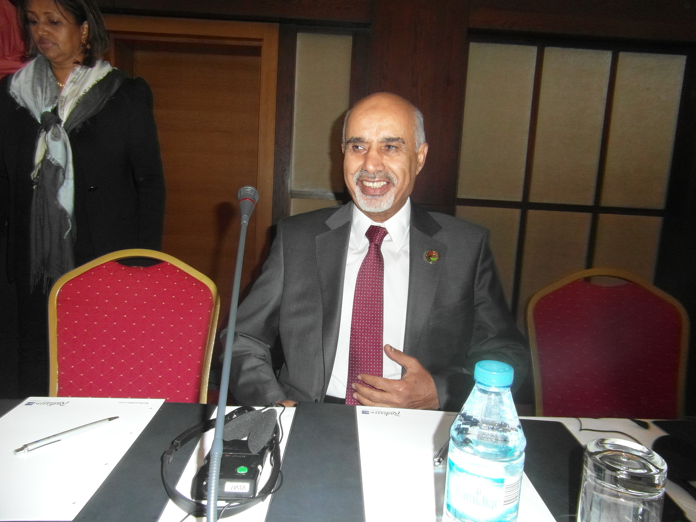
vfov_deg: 56.8
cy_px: 261
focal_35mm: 24
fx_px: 483
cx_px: 348
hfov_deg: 71.6
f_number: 3.2
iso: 200
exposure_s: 1/30
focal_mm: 4
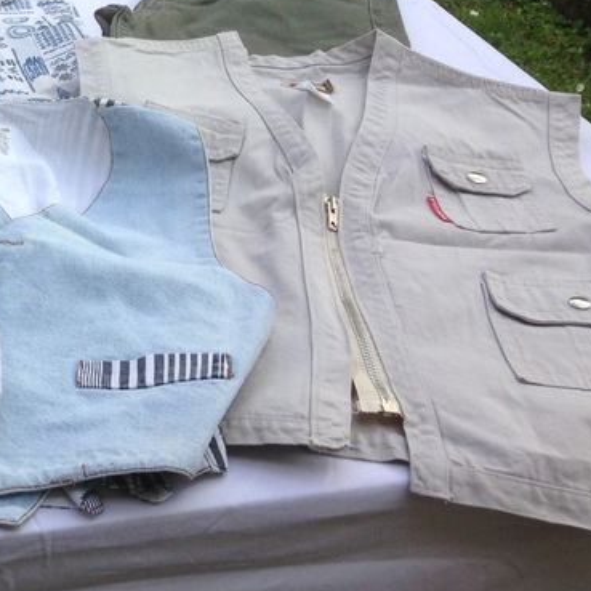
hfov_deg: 20.0
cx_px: -187
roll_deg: -1.7
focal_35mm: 79
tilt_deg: -28.9
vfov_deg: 21.5
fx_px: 1526
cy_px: 64
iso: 50
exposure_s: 1/507
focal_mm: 4.12
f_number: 2.4
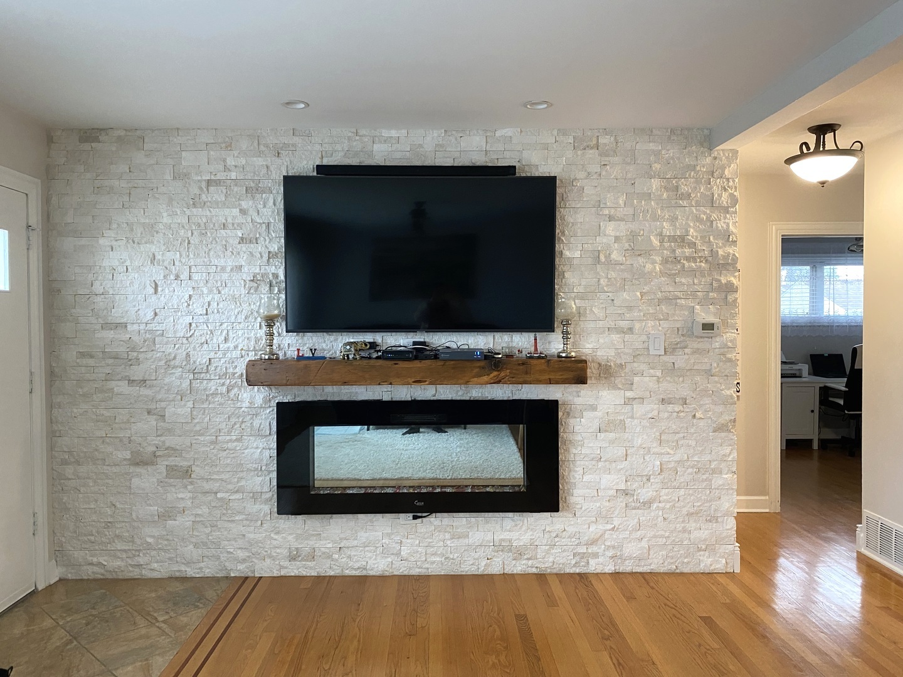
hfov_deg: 67.3
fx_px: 678
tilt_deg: -1.7
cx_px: 452
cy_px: 338
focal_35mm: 26
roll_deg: -0.1
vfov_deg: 53.1
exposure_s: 1/60
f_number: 1.8
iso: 320
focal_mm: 4.25
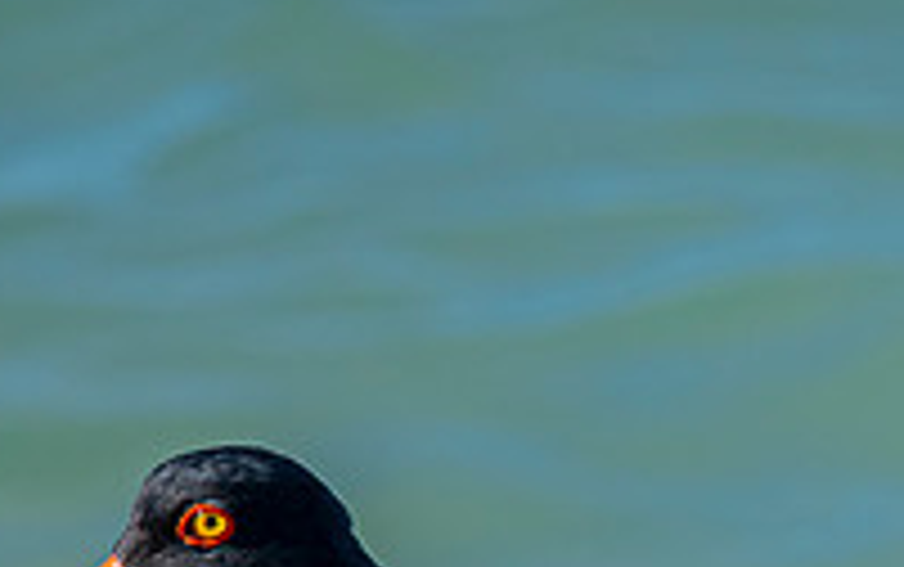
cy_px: 863
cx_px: 910
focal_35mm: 1944
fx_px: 47934
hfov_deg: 1.1
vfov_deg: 0.7
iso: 500
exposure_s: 1/2000
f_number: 5.6
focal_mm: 420
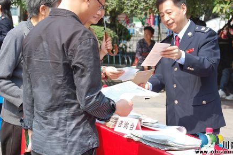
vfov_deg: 14.4
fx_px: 612
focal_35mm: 95
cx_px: 130
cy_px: 68
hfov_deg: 21.6
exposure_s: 1/200
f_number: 7.1
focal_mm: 55
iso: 200
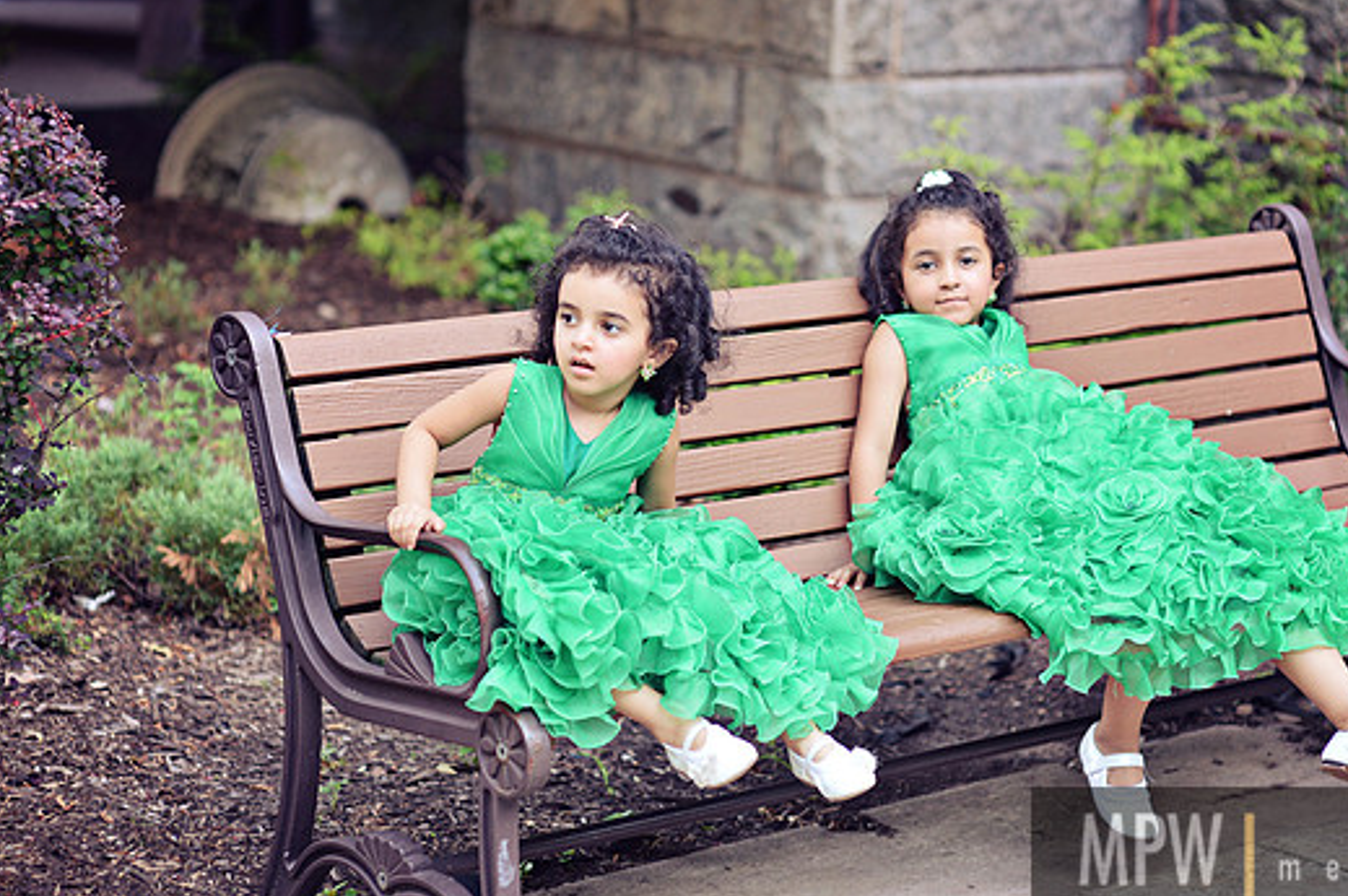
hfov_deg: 21.5
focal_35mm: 95
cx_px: 743
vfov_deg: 14.4
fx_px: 3554
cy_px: 449
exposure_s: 1/250
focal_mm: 85
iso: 400
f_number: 2.8
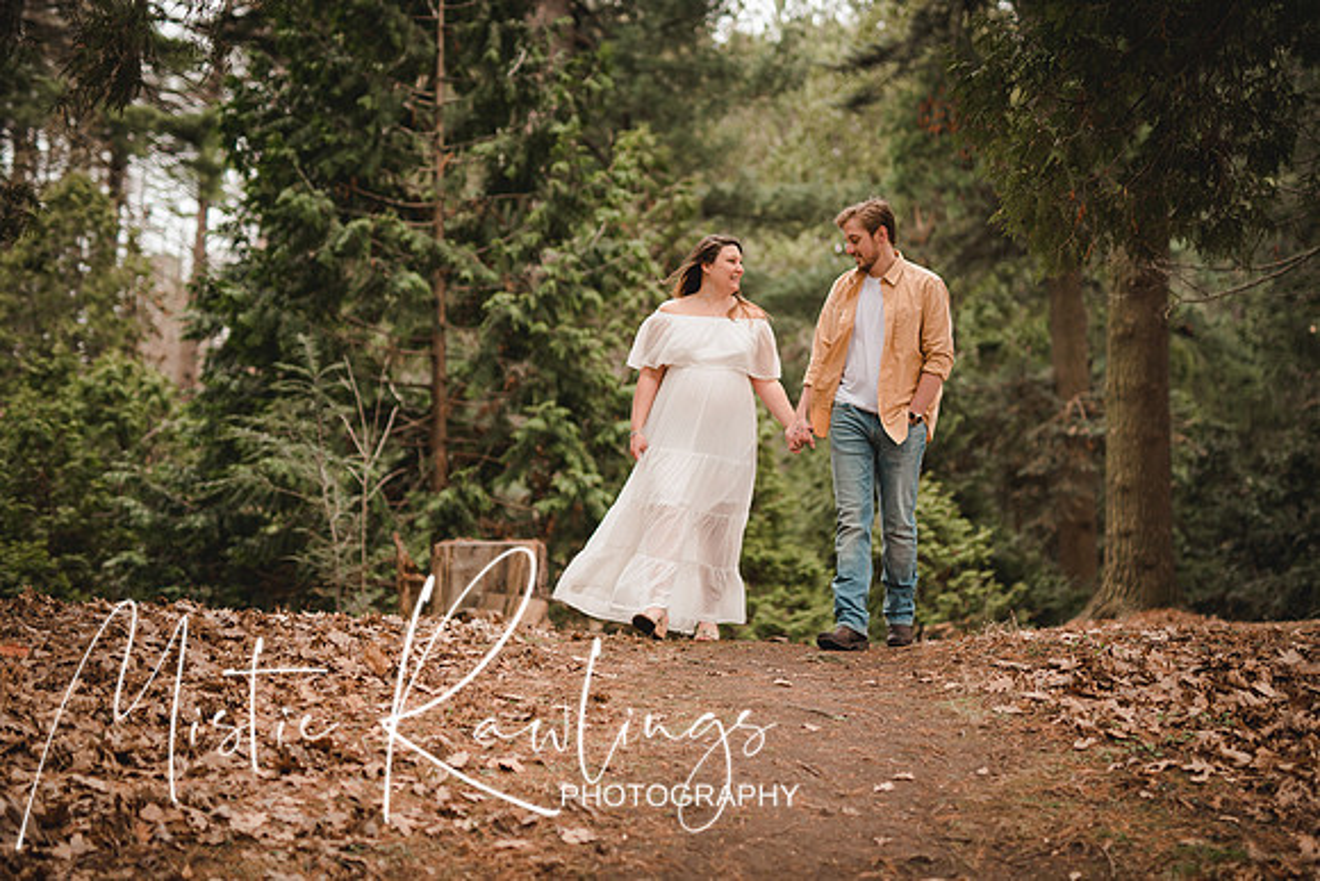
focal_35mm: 66
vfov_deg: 20.7
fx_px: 2408
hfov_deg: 30.6
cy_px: 410
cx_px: 705
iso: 250
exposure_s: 1/125
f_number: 1.4
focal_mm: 50
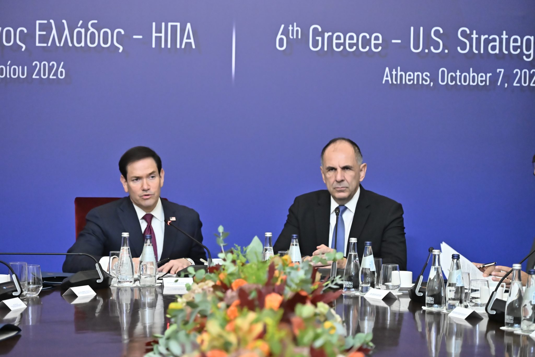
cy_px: 178
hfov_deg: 18.6
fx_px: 1634
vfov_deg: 12.5
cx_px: 268
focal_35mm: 110
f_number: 4.5
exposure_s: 1/250
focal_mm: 110
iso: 6400
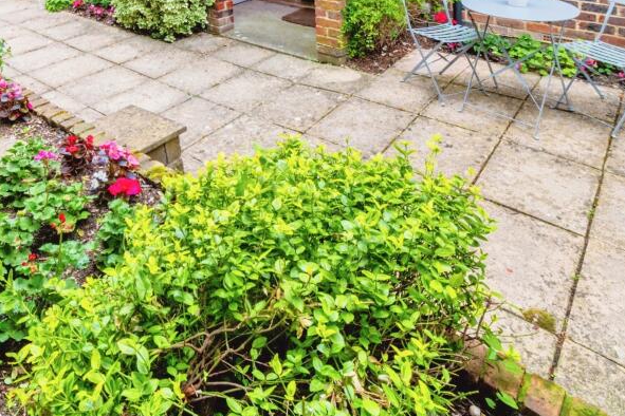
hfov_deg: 67.2
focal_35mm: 26
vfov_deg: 46.2
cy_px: 66
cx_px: 201
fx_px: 451
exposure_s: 1/160
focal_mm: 10
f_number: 8
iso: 320
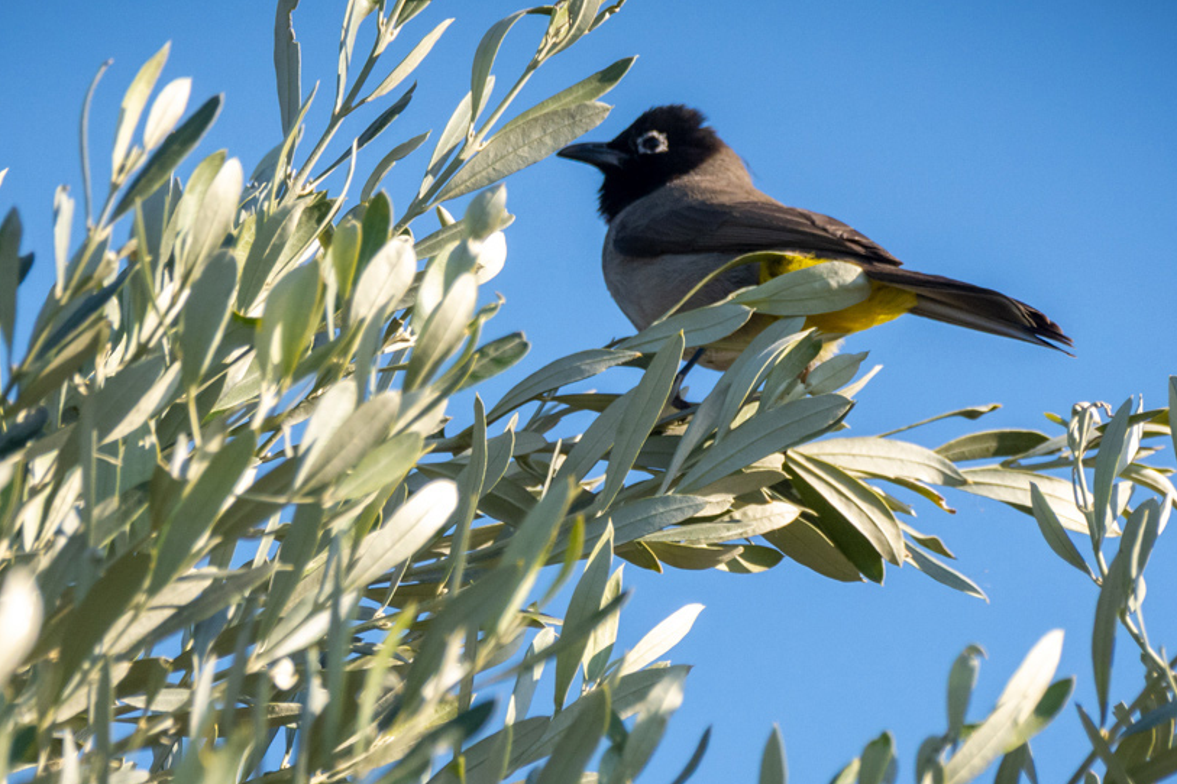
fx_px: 28507
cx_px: 692
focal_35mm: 872
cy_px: 315
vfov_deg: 1.6
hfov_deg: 2.4
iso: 1000
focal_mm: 450
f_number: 7.1
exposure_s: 1/1600
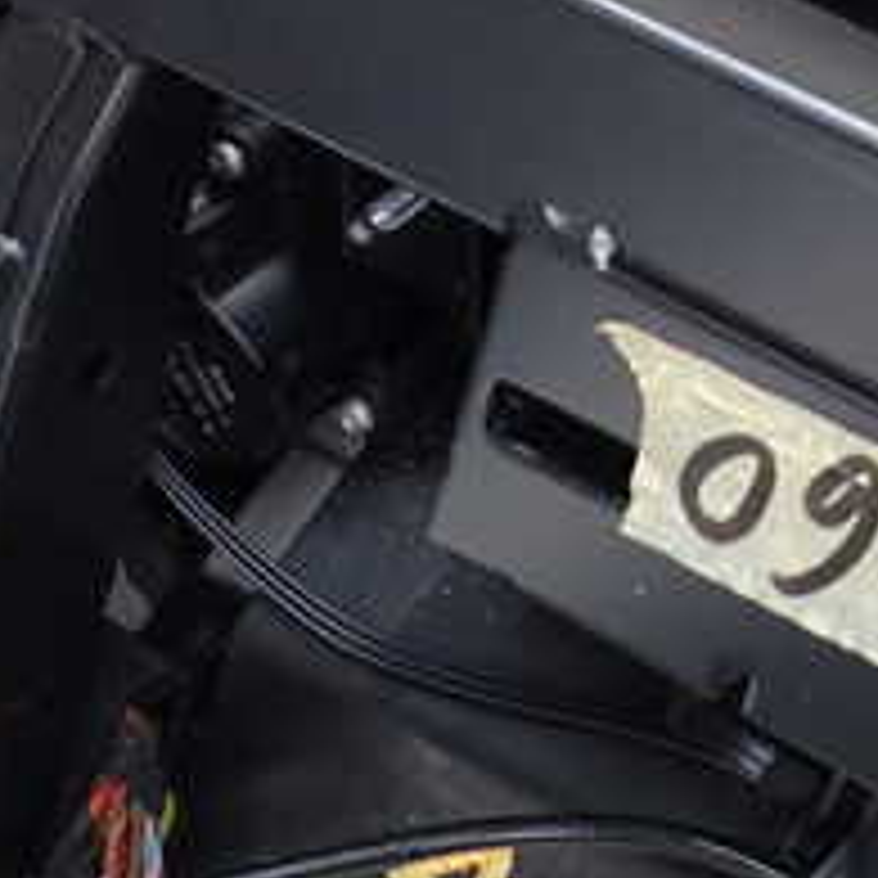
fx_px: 1951
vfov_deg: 23.8
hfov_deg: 21.5
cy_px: -86
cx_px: 1297
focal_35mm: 68
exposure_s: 1/60
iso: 125
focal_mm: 4.5
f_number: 2
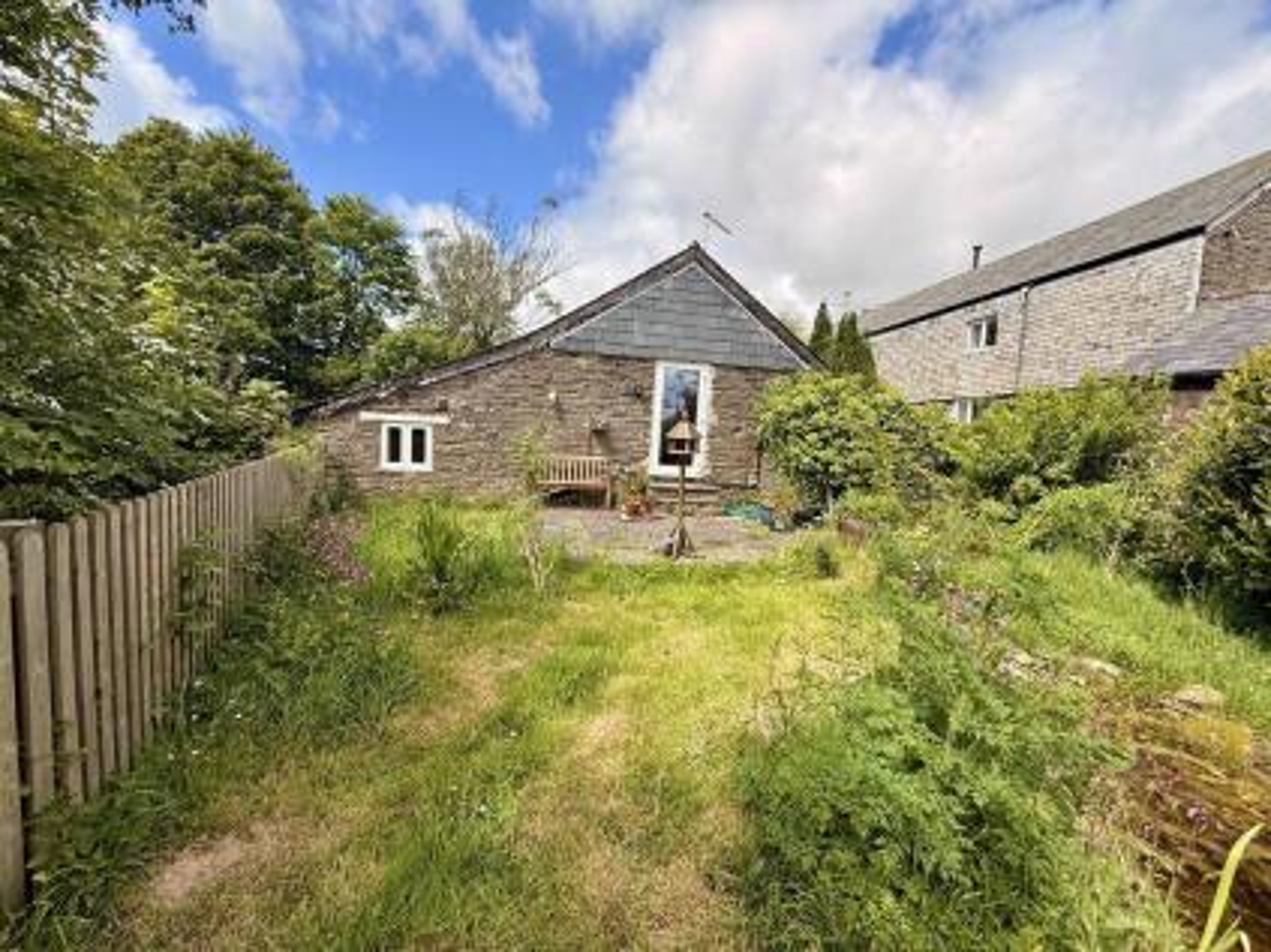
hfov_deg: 102.1
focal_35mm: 14
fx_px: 514
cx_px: 636
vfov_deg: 85.6
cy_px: 476
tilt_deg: -3.8
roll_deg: -2.7
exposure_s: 1/1211
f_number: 2.2
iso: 64
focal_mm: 2.22
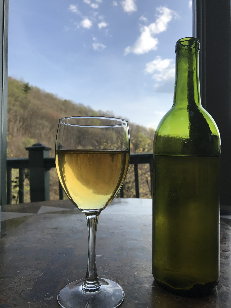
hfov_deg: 49.7
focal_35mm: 28
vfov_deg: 63.4
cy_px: 154
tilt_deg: +0.2
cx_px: 116
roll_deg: -0.2
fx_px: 249
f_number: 1.8
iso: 20
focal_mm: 3.99
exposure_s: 1/1350
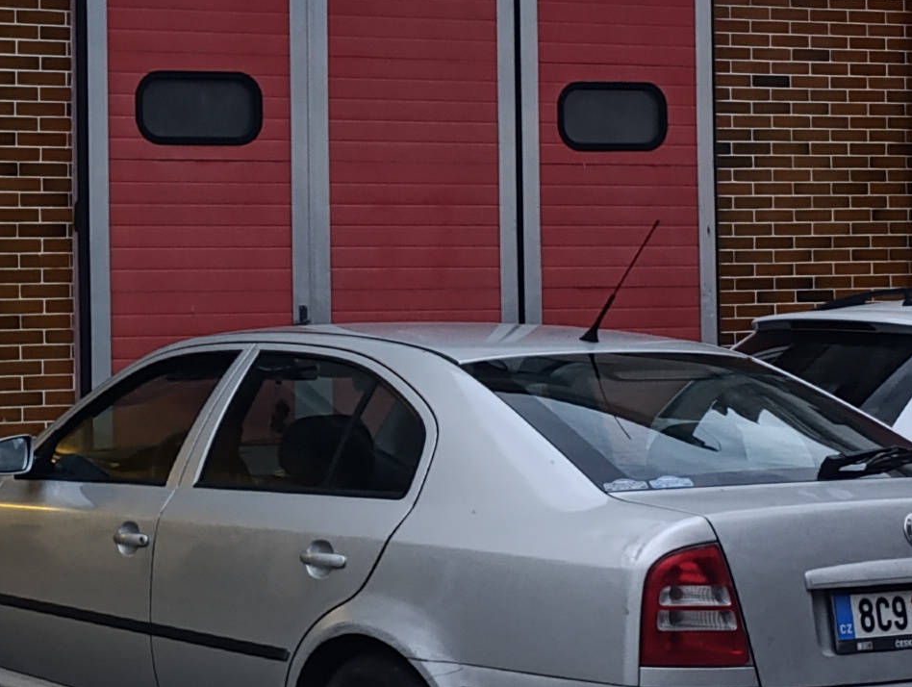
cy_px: 181
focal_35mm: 99
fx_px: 2612
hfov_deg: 19.4
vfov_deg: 14.9
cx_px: 52
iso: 1250
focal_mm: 6.14
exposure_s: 1/100
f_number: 1.6
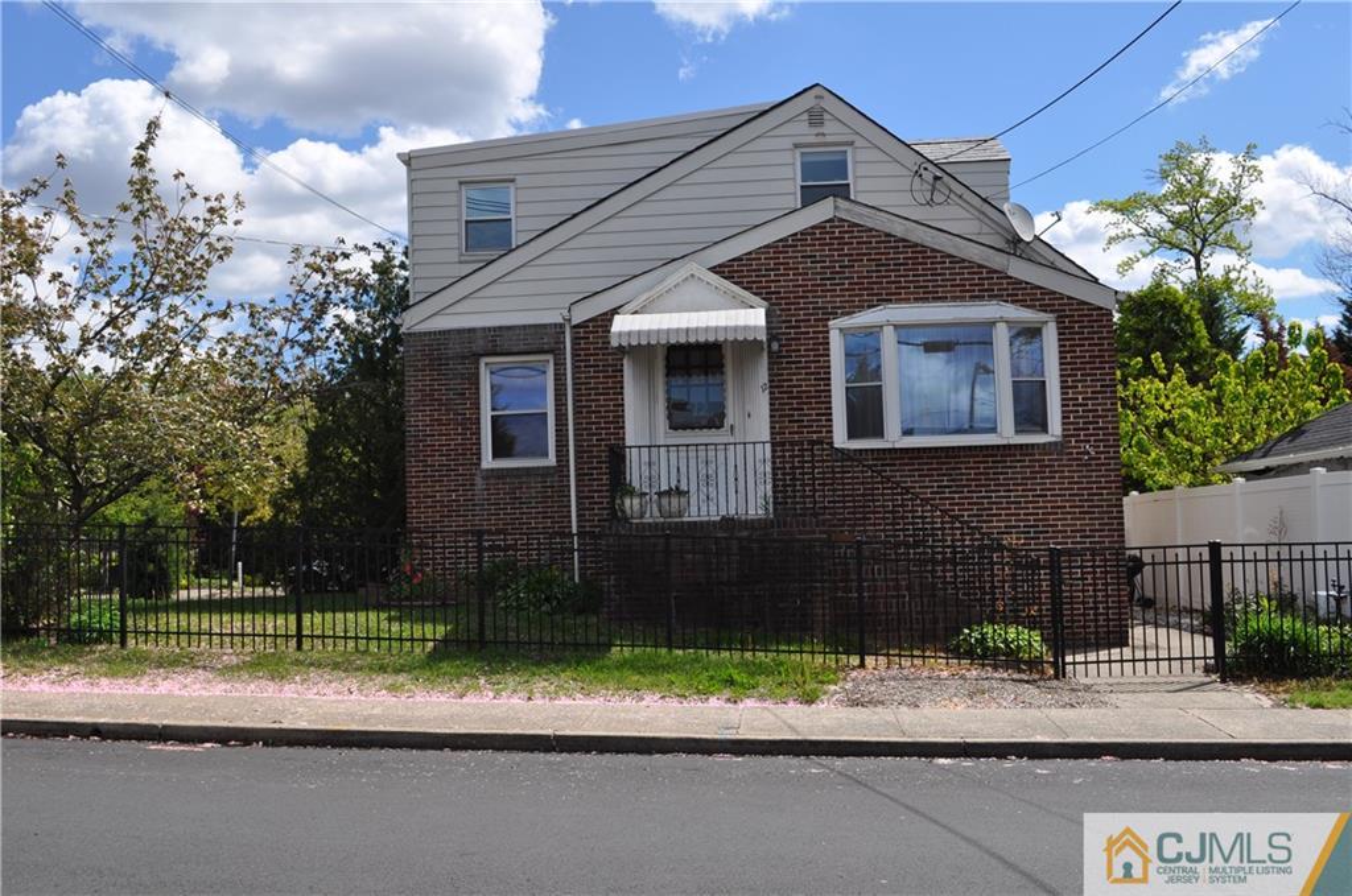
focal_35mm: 33
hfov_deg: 57.3
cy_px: 448
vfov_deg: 39.8
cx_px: 676
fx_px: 1237
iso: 200
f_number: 10
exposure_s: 1/400
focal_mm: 22
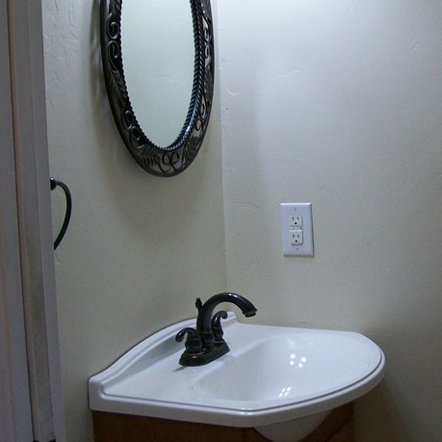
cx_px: 295
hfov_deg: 25.6
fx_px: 968
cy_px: 207
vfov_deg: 25.7
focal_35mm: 67
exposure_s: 1/60
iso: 107
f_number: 2.7
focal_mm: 6.1
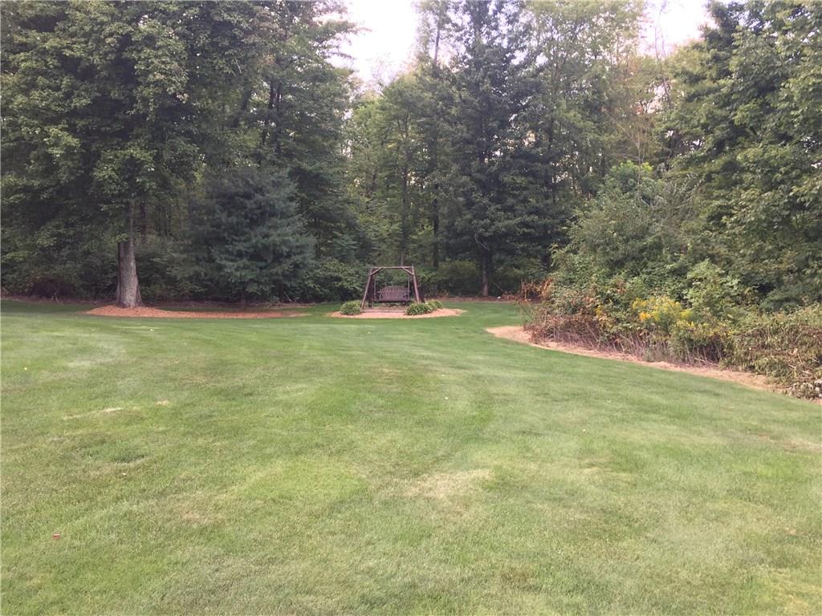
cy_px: 308
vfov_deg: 48.2
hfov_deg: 61.7
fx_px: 689
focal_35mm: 29
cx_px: 411
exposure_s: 1/40
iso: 32
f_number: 2.2
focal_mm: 4.15
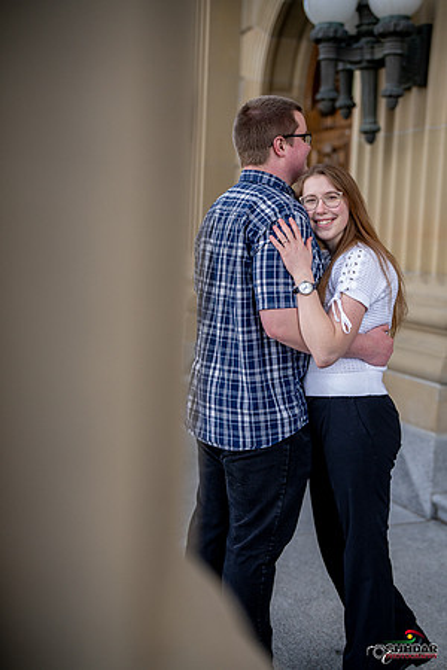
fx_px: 931
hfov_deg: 27.0
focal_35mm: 50
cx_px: 224
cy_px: 335
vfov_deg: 39.6
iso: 1250
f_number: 1.8
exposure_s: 1/6400
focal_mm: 50
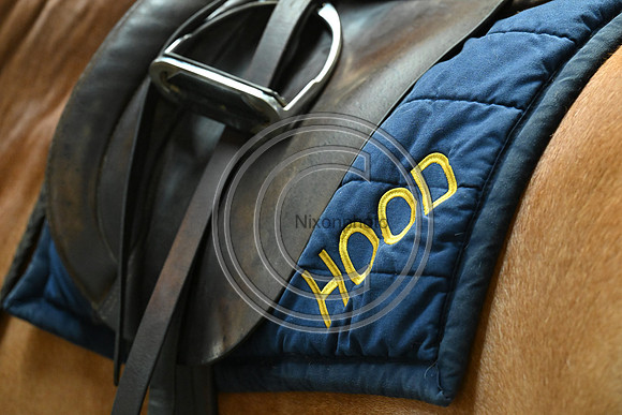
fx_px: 2333
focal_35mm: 135
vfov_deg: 10.2
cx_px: 311
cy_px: 208
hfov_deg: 15.2
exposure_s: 1/320
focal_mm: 135
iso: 10000
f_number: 5
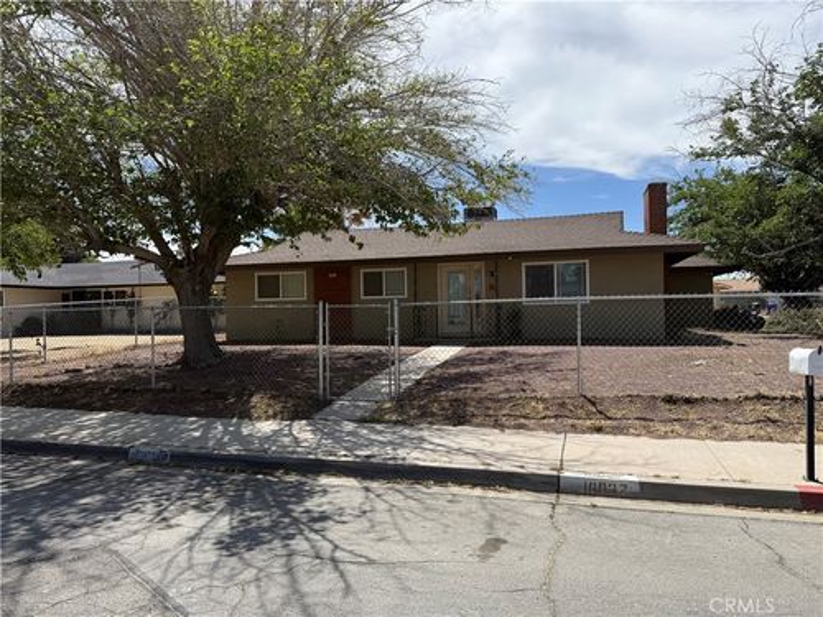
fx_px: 571
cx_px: 412
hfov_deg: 71.6
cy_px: 308
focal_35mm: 24
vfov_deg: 56.8
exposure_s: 1/4975
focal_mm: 6.76
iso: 80
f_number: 1.78
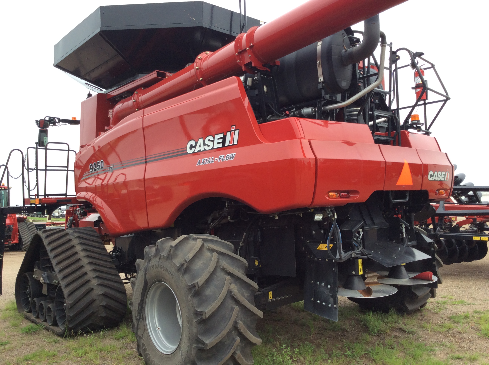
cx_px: 244
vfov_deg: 44.1
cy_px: 182
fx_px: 451
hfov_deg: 56.9
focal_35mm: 32
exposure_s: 1/302
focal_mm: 3.3
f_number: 2.4
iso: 32
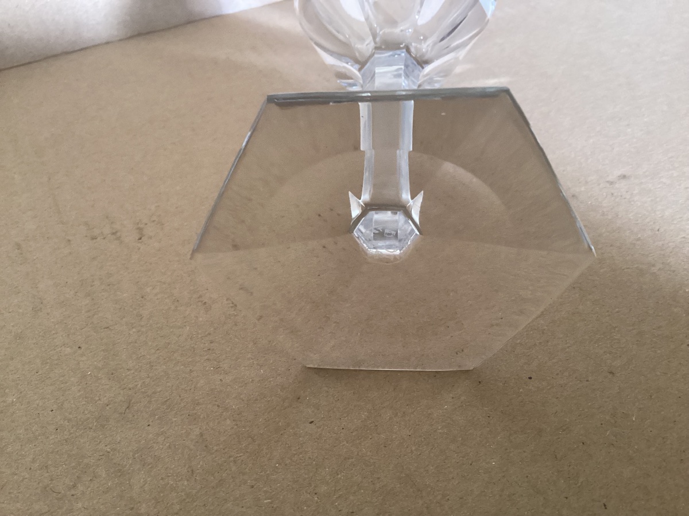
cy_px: 258
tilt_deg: -39.7
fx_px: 617
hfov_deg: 58.4
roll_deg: +2.8
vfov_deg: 45.4
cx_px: 344
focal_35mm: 31
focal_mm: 3.3
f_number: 2.4
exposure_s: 1/33
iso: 400
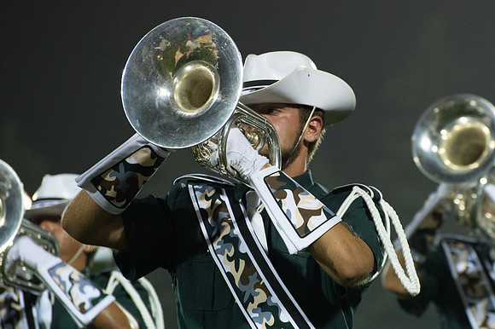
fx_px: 4080
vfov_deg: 4.6
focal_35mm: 297
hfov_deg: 6.9
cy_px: 146
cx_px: 309
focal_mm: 180
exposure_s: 1/160
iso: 4500
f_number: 5
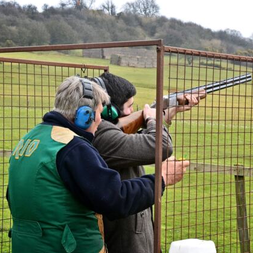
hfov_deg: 17.9
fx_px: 802
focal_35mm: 97
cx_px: 118
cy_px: 126
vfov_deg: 17.9
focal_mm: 50
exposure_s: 1/100
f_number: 16
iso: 400
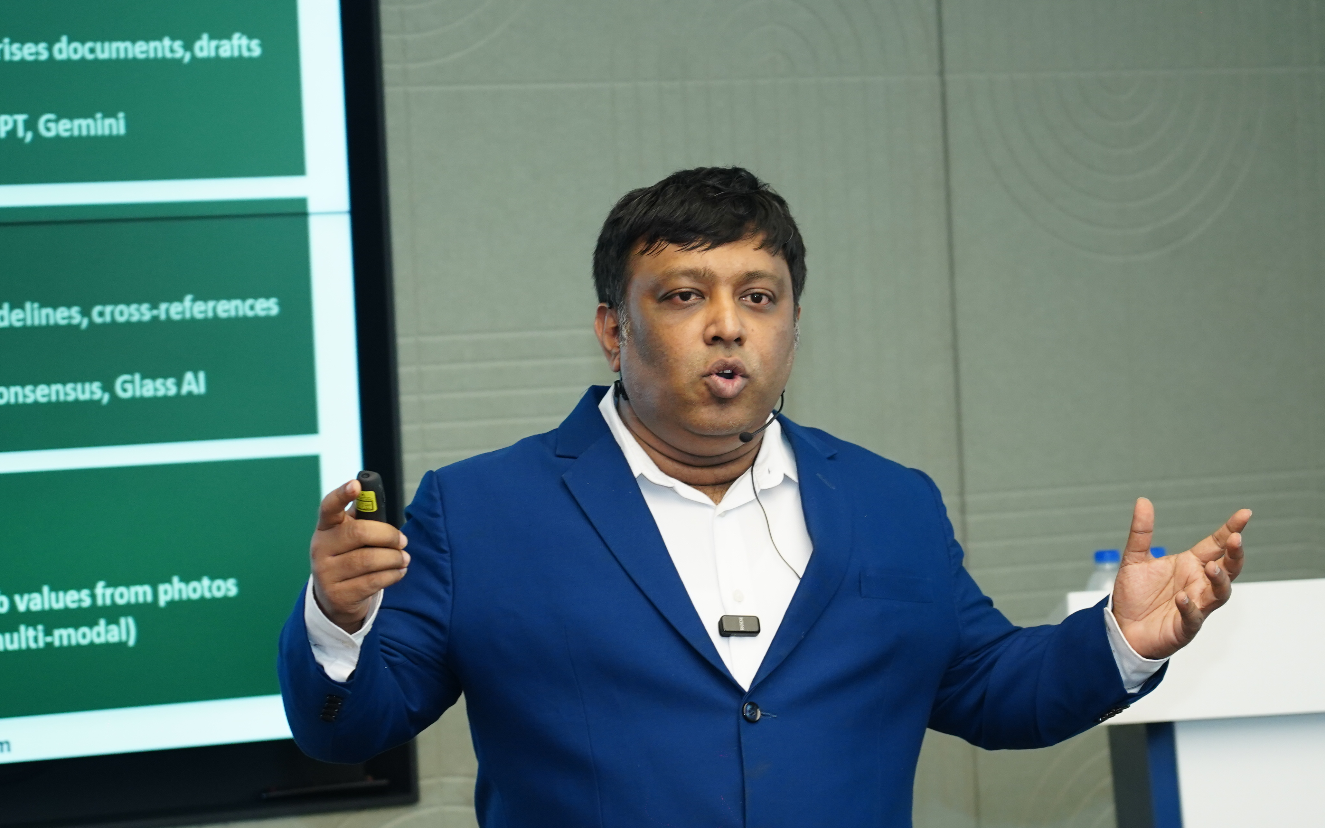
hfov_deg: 13.4
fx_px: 5633
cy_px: 549
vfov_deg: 8.4
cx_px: 695
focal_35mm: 156
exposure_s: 1/160
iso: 1600
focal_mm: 105
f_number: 4.5
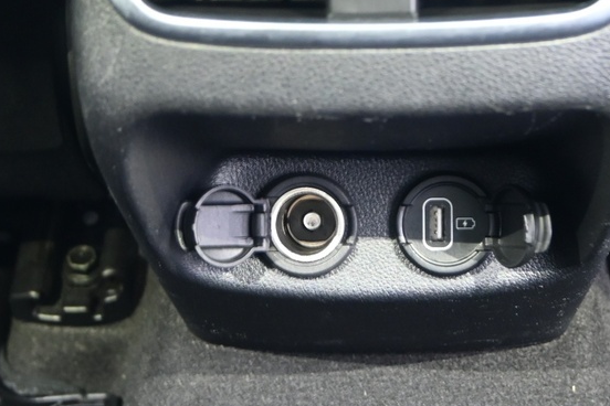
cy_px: 206
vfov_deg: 15.5
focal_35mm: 88
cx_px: 381
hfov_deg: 23.1
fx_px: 1491
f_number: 3.8
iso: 1000
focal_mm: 20
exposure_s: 1.6
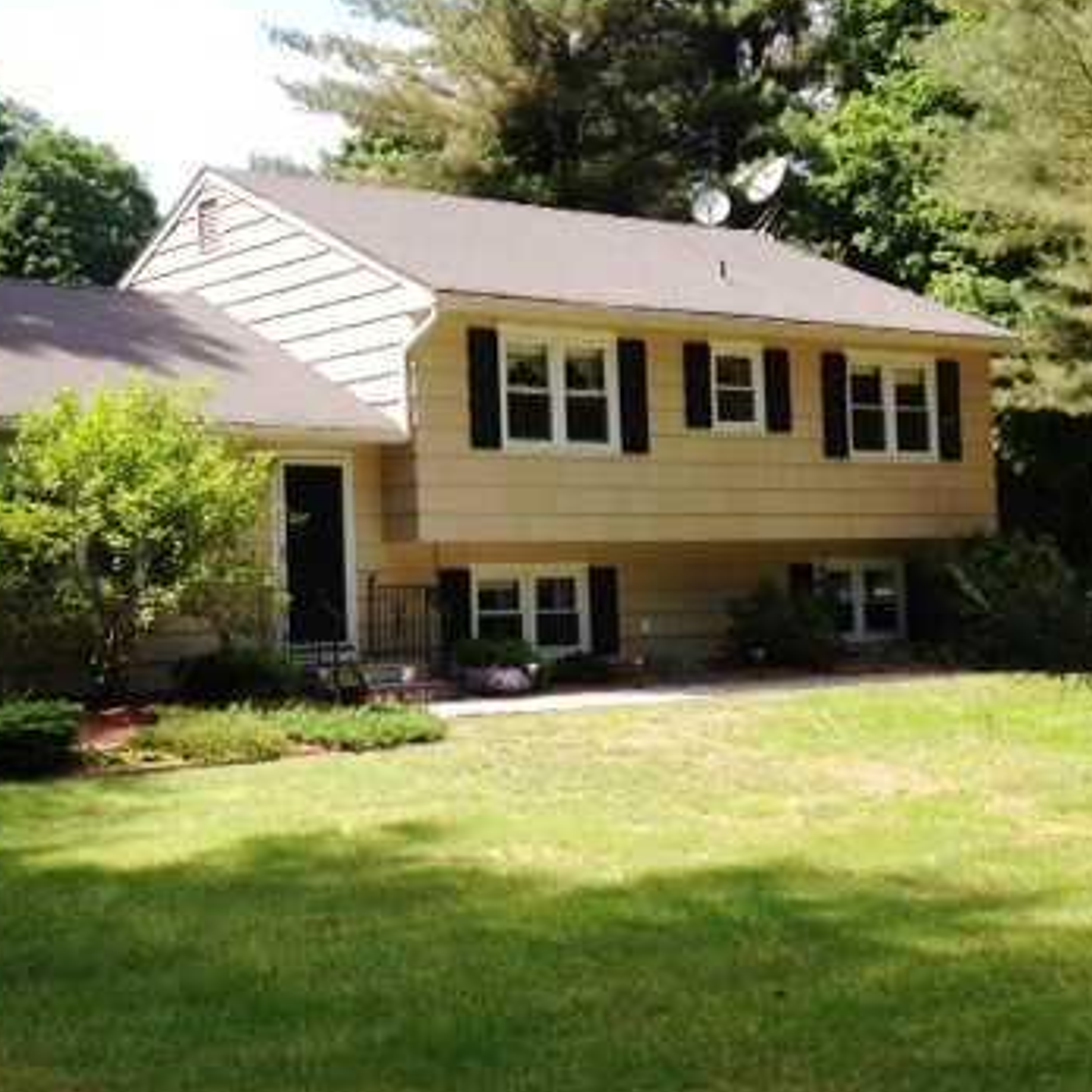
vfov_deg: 30.0
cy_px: 513
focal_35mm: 57
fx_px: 2034
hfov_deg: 29.7
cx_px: 305
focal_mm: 4.28
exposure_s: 1/613
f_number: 2.4
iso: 50
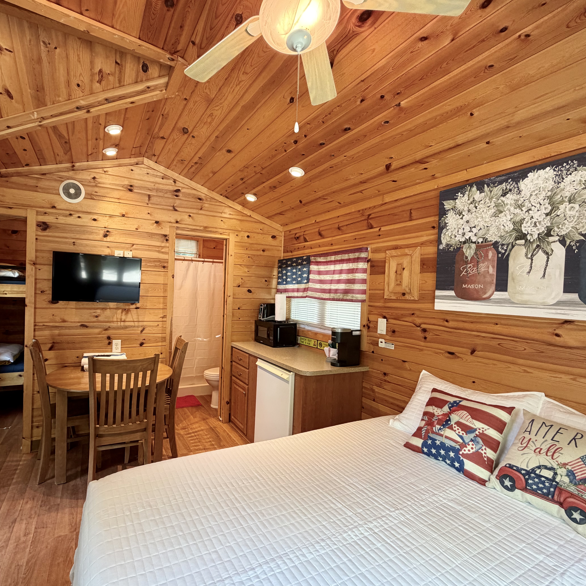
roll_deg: -0.9
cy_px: 296
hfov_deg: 83.3
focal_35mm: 17
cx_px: 246
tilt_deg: -1.8
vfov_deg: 84.0
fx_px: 326
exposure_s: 1/60
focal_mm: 2.22
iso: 200
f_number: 2.2
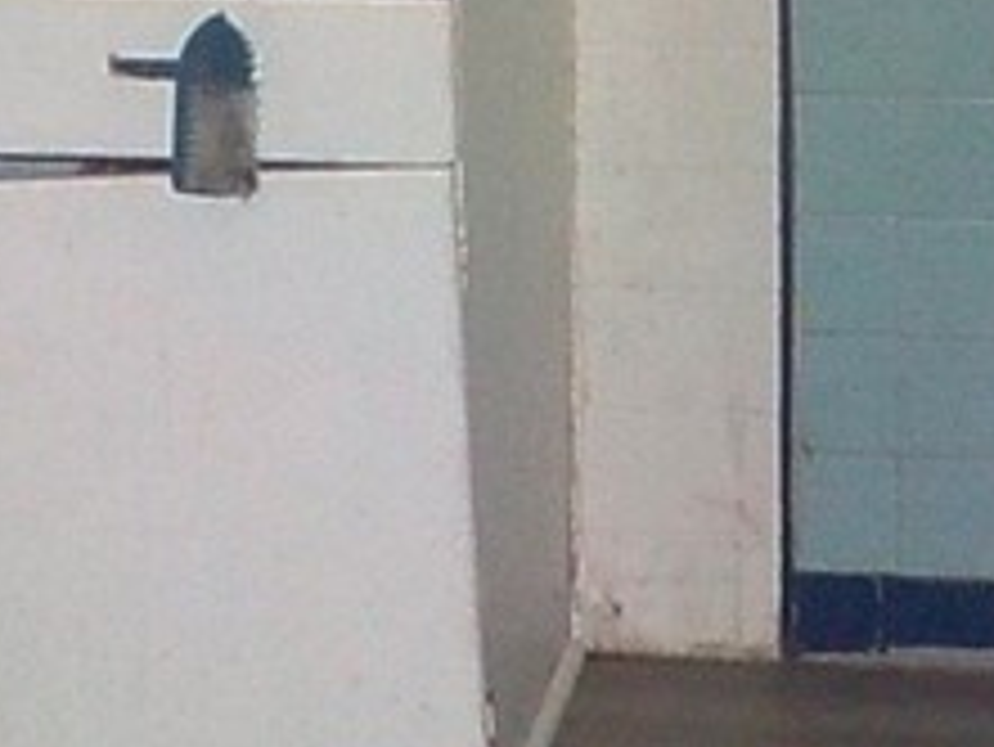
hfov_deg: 14.2
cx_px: 540
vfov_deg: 10.2
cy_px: -472
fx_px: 3994
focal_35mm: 139
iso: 200
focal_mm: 4.1
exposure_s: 1/30
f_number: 3.3
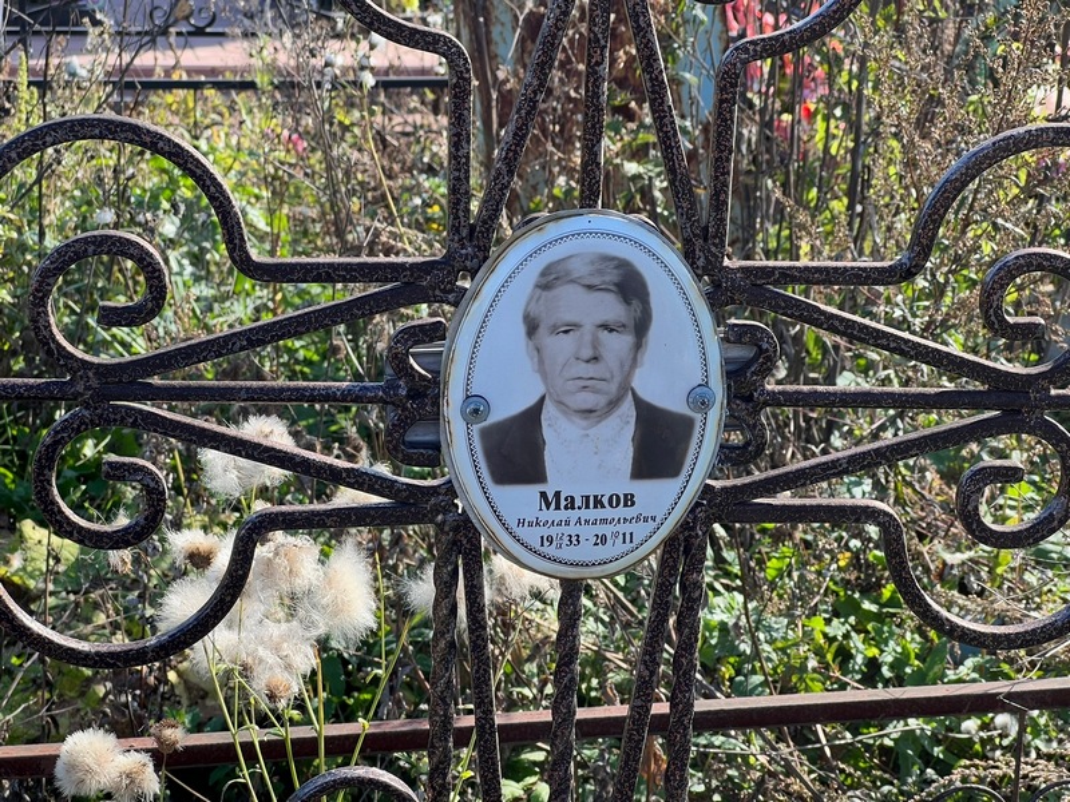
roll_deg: -1.6
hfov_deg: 25.3
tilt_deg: -15.6
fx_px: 2380
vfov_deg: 19.1
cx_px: 535
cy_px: 401
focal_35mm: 77
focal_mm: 9
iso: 32
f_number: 2.8
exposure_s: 1/183
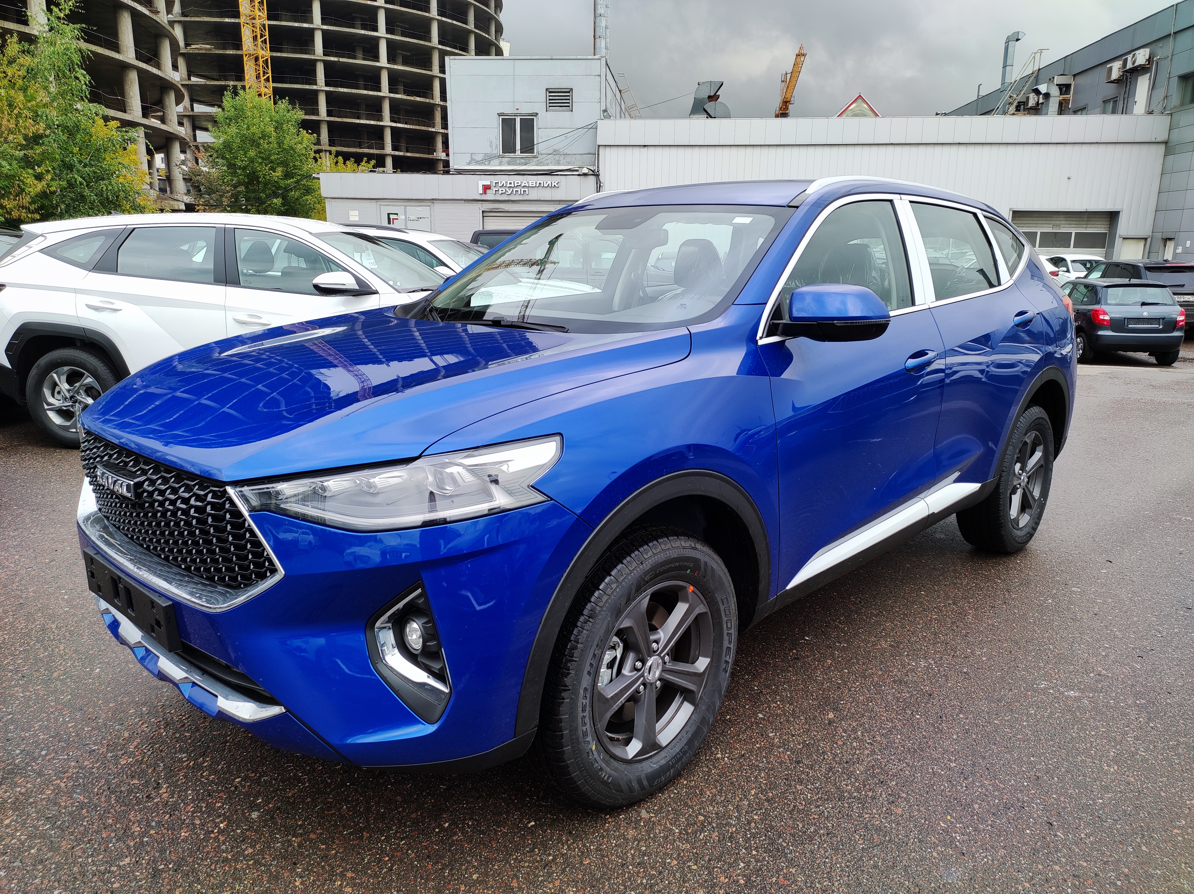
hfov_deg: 91.1
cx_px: 597
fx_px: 586
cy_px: 447
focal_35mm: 17
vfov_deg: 74.6
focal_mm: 4.74
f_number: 1.79
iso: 57
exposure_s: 1/100
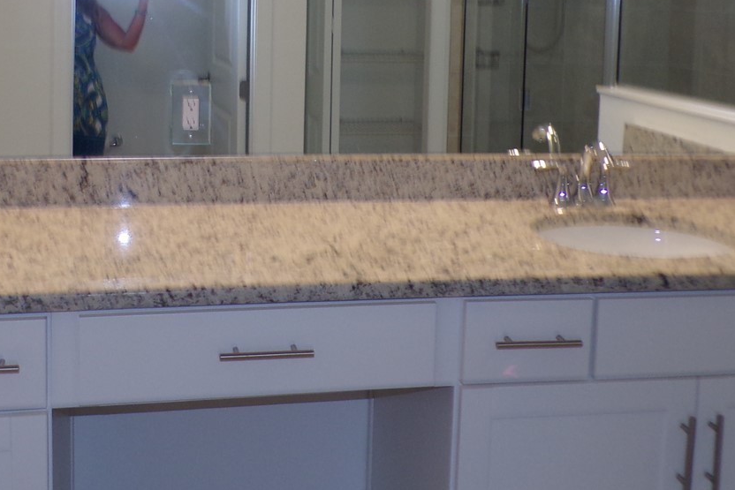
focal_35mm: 48
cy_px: 47
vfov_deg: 27.1
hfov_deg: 40.9
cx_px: 287
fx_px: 980
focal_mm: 4.3
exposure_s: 1/50
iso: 100
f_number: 3
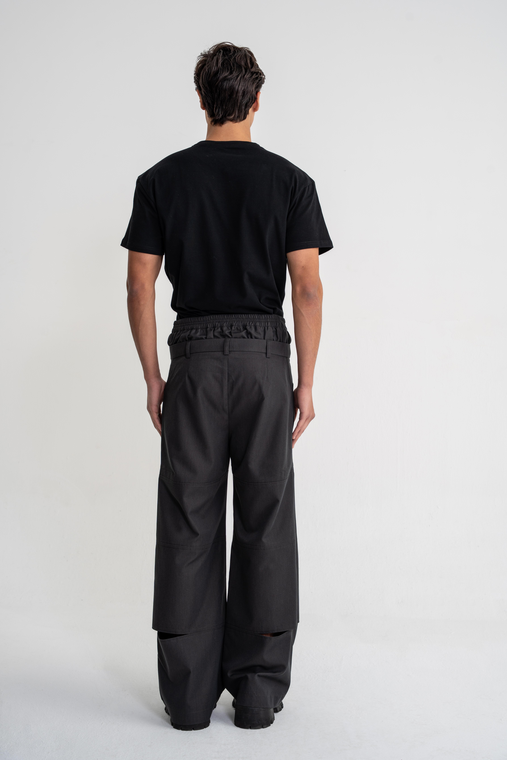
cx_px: 254
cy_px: 380
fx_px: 1198
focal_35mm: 57
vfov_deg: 35.2
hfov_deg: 23.9
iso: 100
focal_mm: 56.7
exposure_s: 1/125
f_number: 7.1
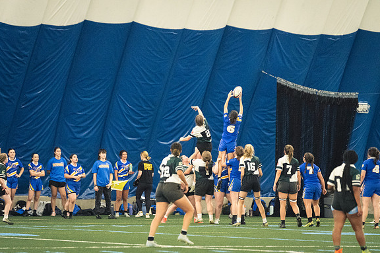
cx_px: 190
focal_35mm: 302
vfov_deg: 4.5
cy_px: 127
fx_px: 3185
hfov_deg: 6.8
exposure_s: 1/400
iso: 12800
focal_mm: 200
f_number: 2.8
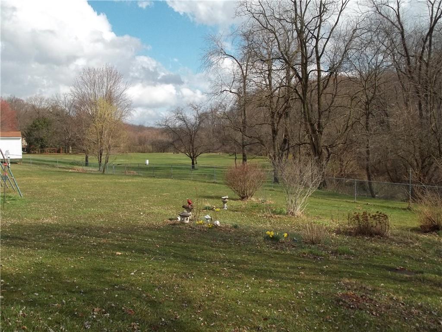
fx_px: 421
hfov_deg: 55.4
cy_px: 166
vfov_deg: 42.9
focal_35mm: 33
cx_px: 221
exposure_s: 1/160
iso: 64
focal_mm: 5.9
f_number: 8
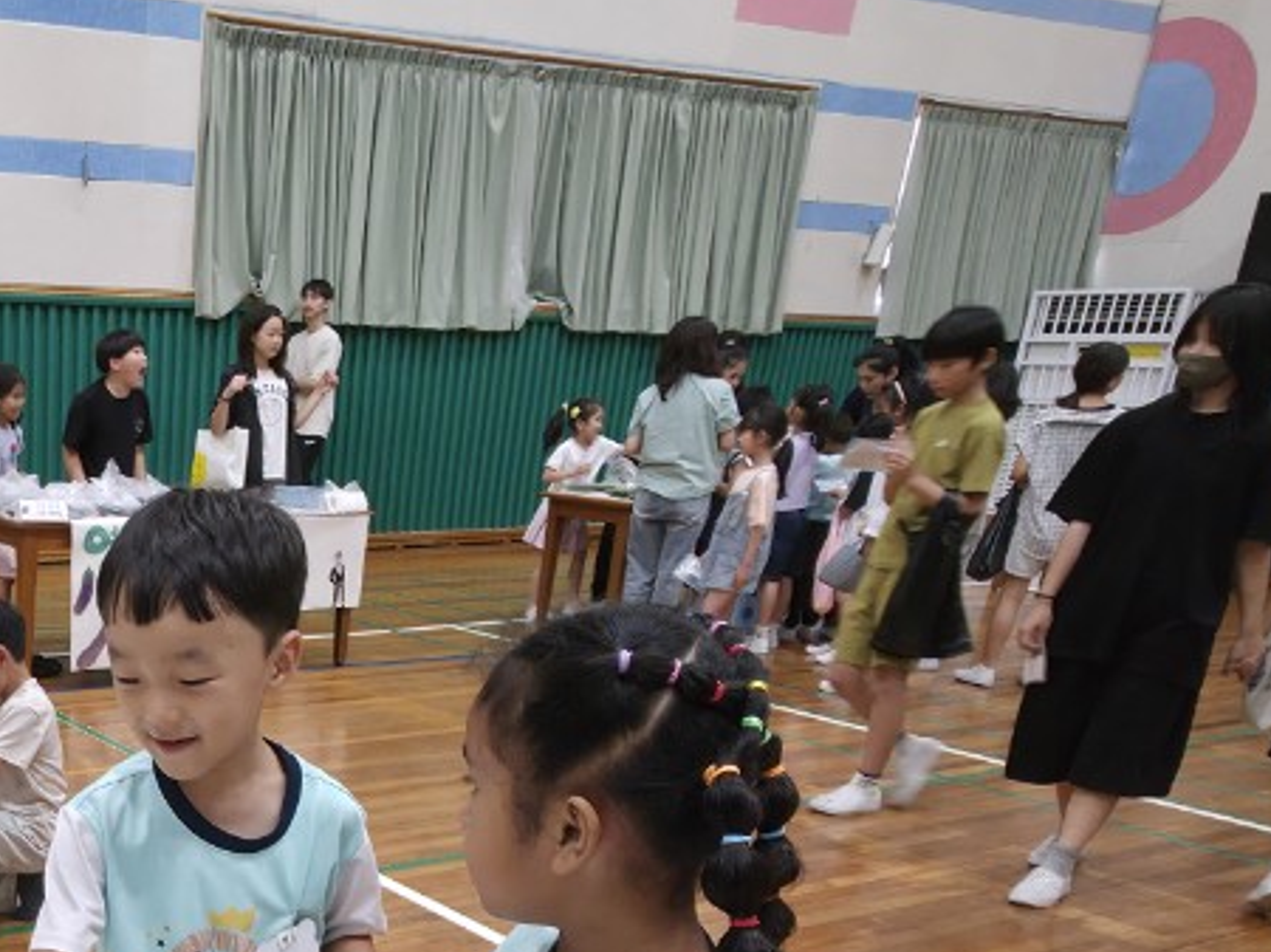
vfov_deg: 34.4
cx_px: 37
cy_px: 994
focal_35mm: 37
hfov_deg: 43.8
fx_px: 1358
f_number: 1.9
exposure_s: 1/60
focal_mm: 2.2
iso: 80
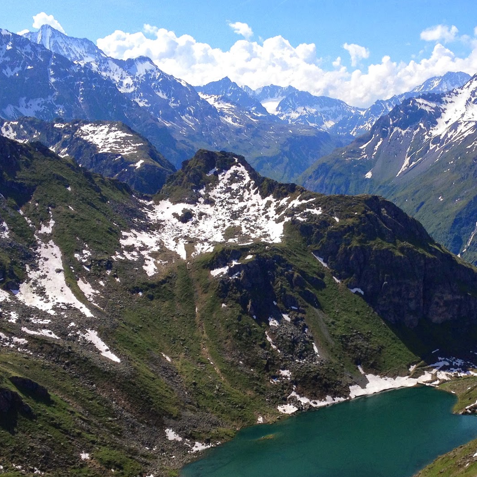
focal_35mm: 60
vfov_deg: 28.4
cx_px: 308
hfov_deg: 28.5
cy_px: 313
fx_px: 935
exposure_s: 1/2123
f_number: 2.4
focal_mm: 4.28
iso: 50
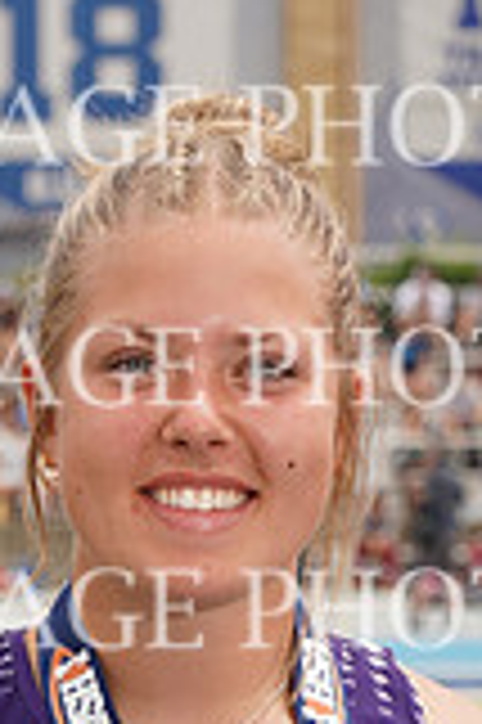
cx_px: 209
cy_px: 971
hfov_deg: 3.6
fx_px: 7627
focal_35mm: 379
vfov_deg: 5.4
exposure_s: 1/200
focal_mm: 105
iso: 100
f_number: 8
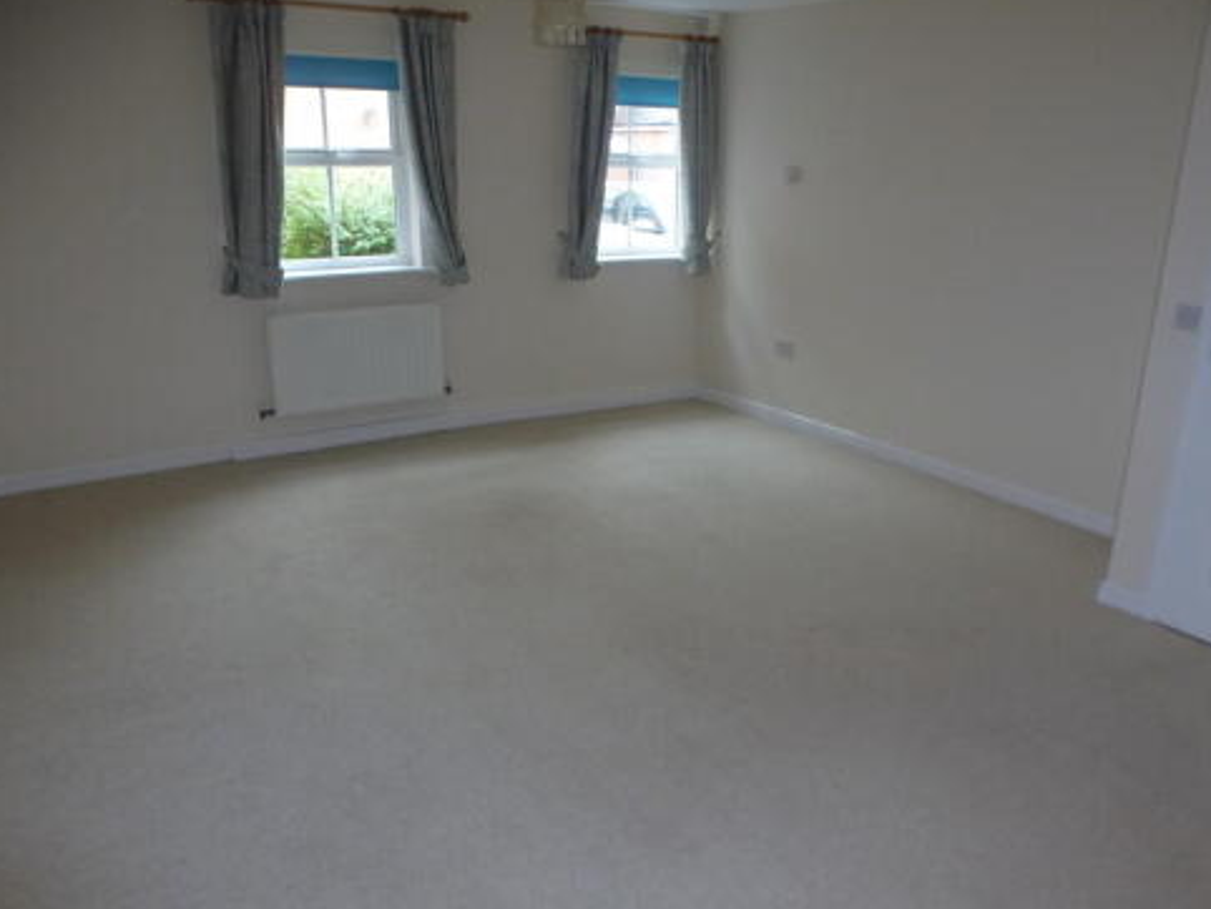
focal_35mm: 29
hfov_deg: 61.6
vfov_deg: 48.2
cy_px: 493
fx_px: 1015
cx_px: 637
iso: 160
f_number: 3.3
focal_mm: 4.3
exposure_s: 1/60
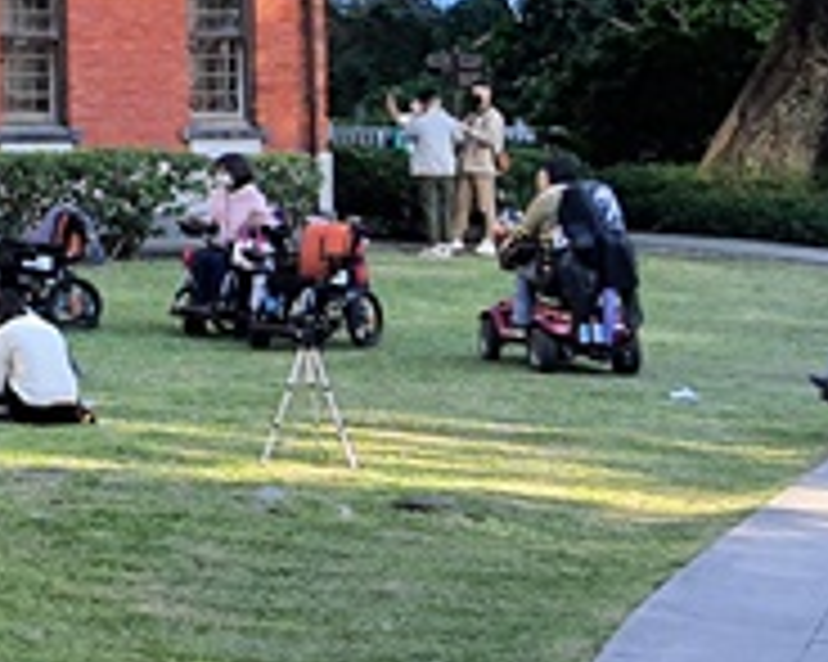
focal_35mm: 138
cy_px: -149
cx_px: -796
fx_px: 3380
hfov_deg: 12.4
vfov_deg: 11.0
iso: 50
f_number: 1.7
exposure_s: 1/475
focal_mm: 4.32
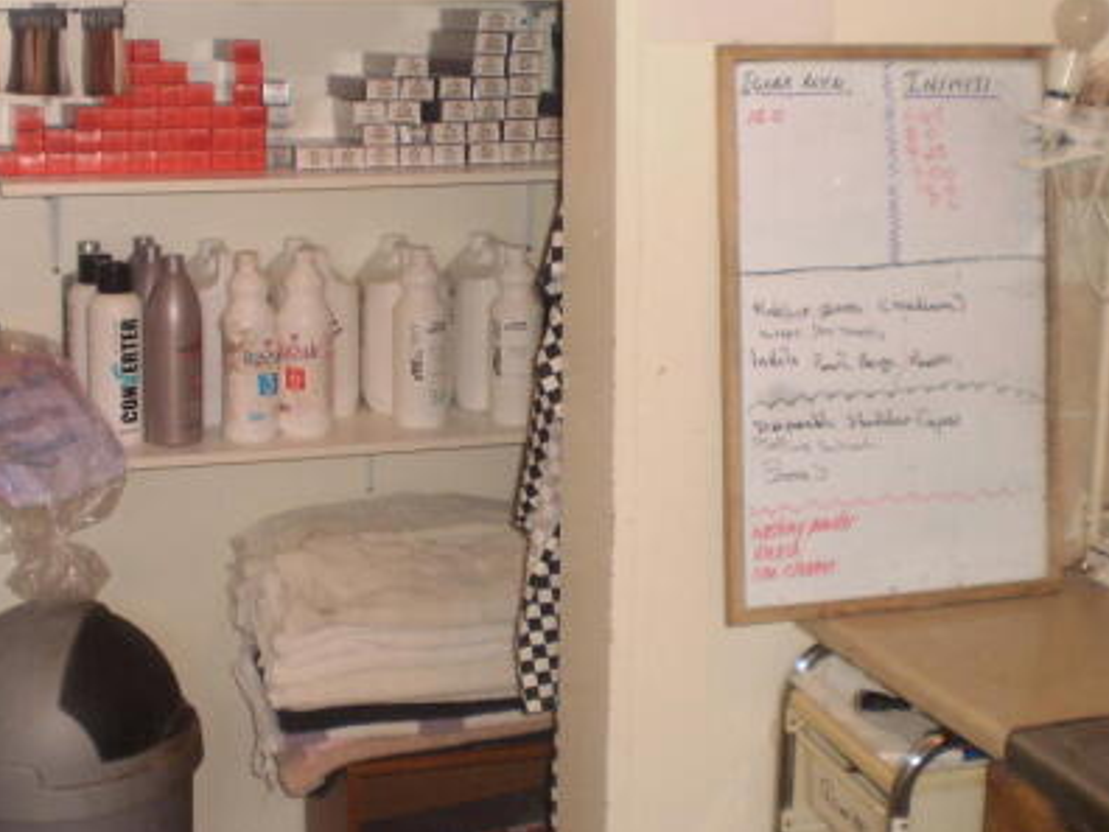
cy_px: 382
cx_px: 447
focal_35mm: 53
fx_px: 1698
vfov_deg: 27.5
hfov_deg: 36.0
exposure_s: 1/30
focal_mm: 6.3
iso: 125
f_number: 3.1
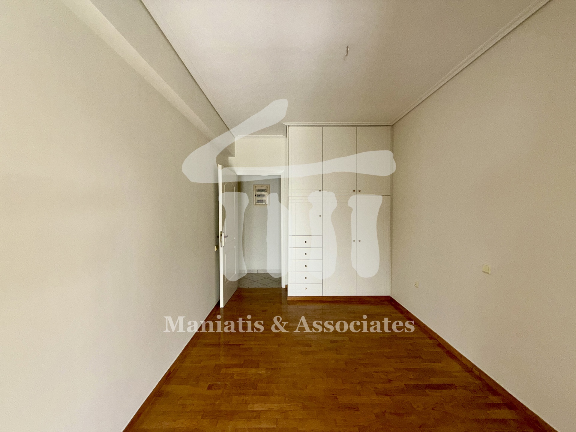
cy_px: 216
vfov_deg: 85.7
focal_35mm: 14
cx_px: 288
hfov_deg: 102.1
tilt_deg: -0.6
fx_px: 233
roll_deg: -0.2
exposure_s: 1/121
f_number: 2.2
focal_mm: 2.22
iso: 100
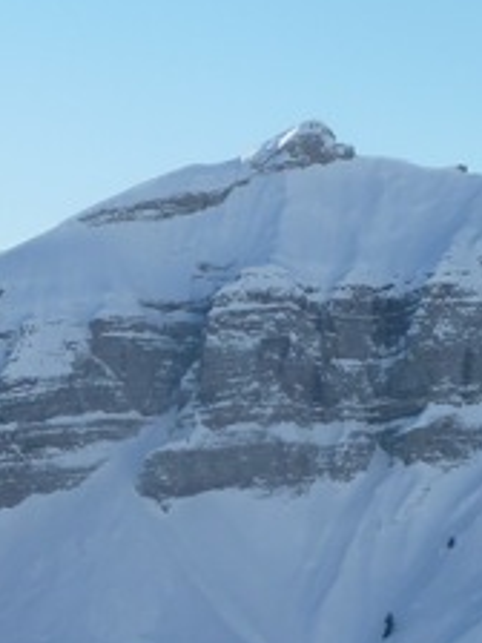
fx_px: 4530
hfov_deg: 6.1
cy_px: 653
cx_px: 34
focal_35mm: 244
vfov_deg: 8.1
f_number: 5.6
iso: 80
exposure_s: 1/400
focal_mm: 12.8
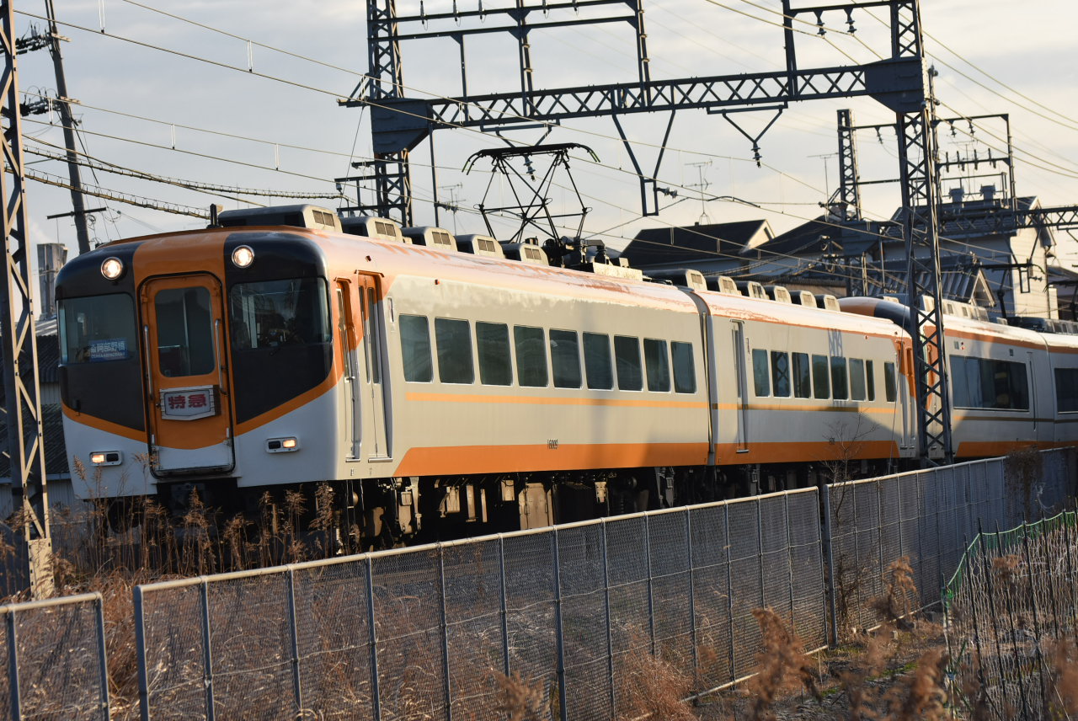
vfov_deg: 8.7
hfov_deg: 13.0
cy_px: 360
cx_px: 539
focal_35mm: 158
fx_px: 4720
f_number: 5
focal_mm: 105
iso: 400
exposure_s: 1/1250
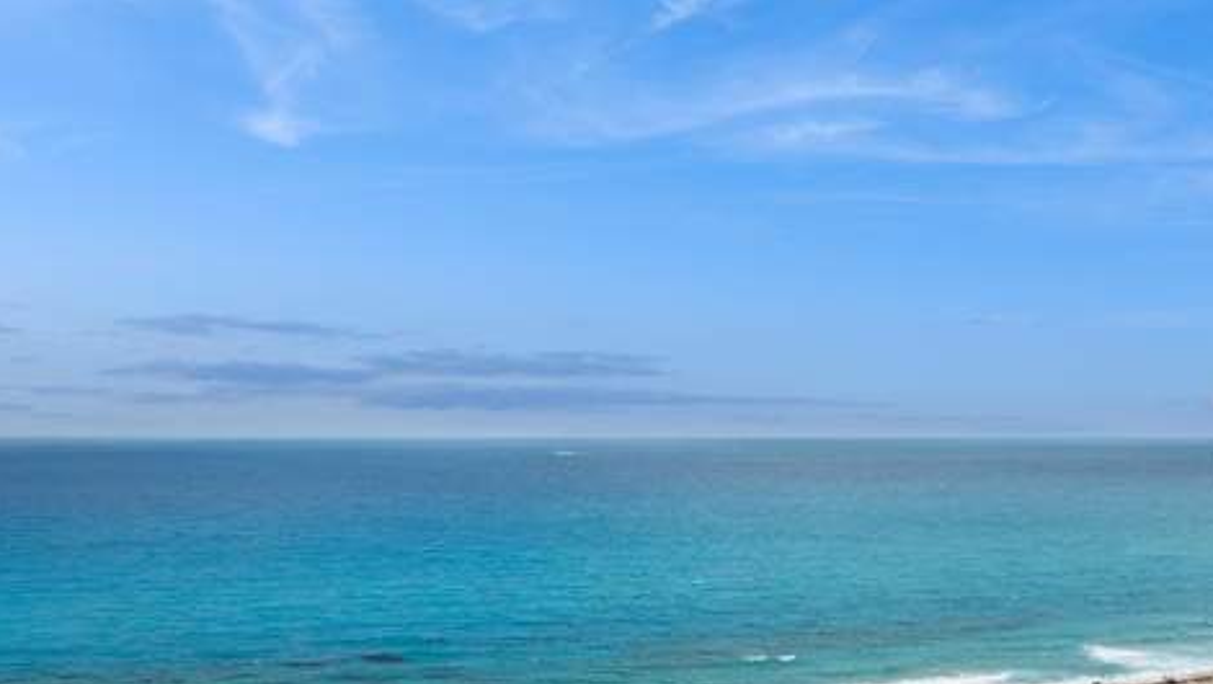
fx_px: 1513
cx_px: 609
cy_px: 409
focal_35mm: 47
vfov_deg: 25.4
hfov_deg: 43.7
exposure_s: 1/500
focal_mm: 44
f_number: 11
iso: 100
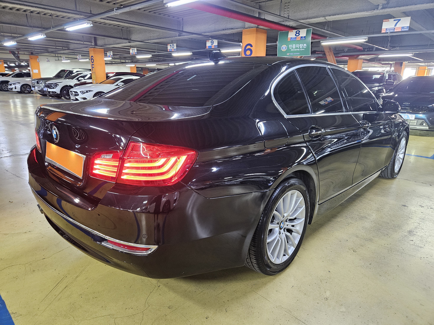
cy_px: 162
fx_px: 288
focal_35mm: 23
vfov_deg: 58.9
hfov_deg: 73.9
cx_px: 217
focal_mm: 5.4
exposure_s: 1/60
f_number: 1.8
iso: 800
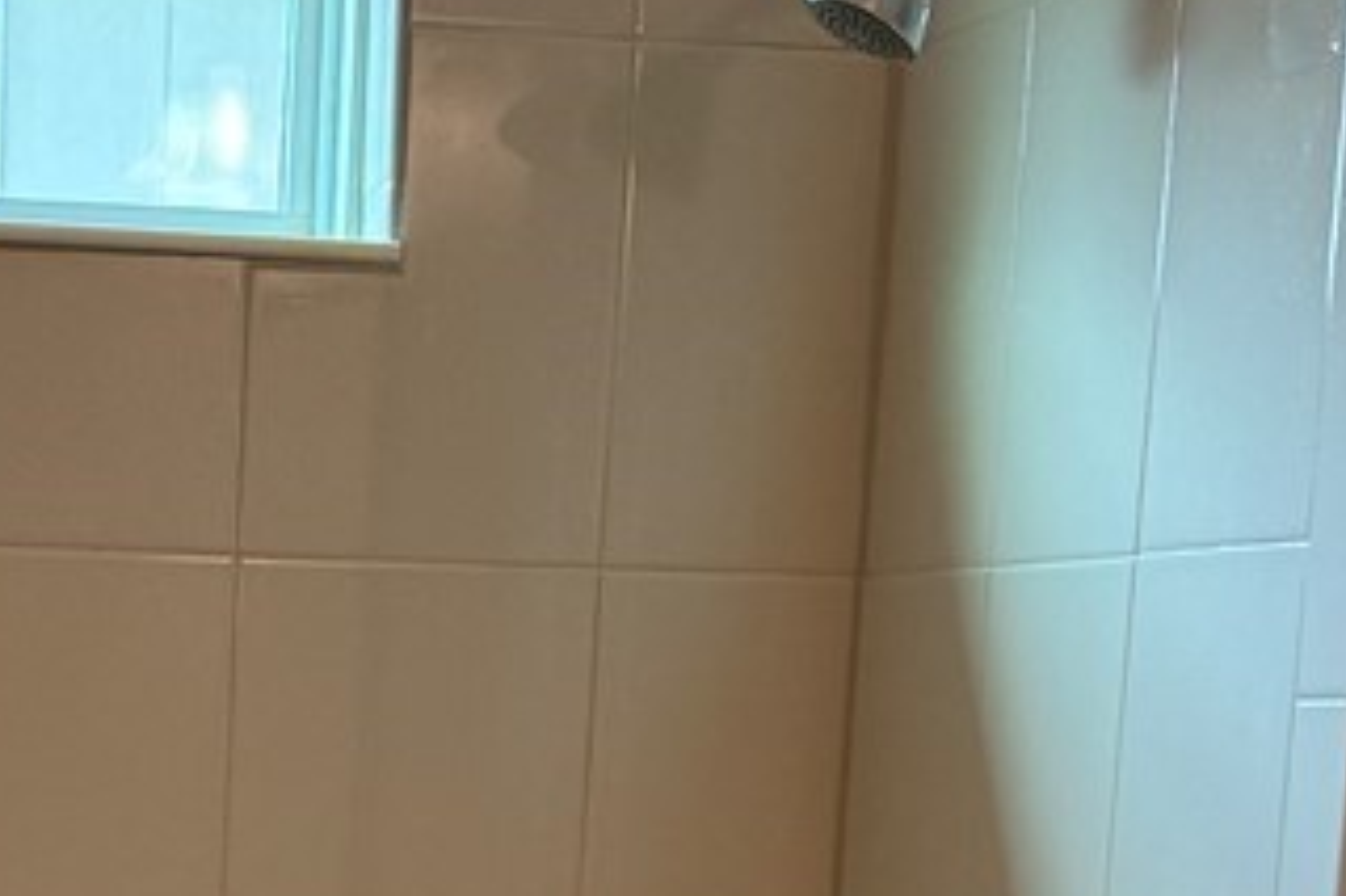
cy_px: 1657
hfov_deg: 16.1
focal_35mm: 125
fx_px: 4671
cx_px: 76
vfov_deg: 10.3
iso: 200
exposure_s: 1/127
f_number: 1.78
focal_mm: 6.76
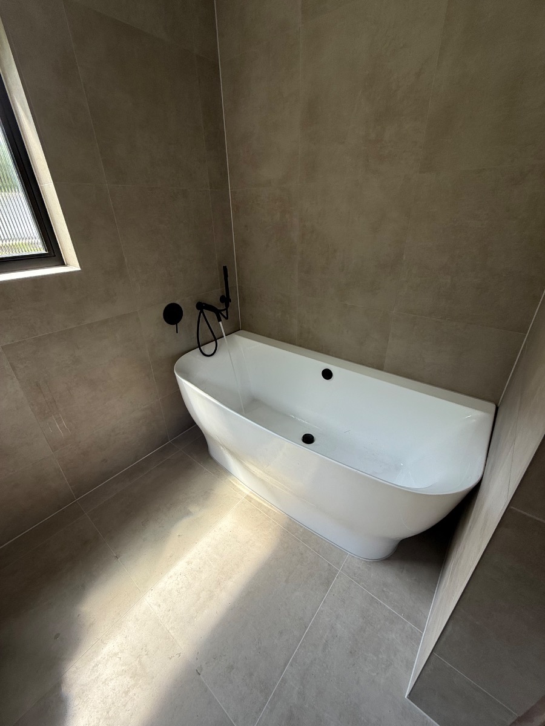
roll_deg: +0.0
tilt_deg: -26.6
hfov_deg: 85.7
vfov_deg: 102.1
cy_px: 363
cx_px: 272
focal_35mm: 14
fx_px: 294
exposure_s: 1/220
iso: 64
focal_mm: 2.22
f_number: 2.2
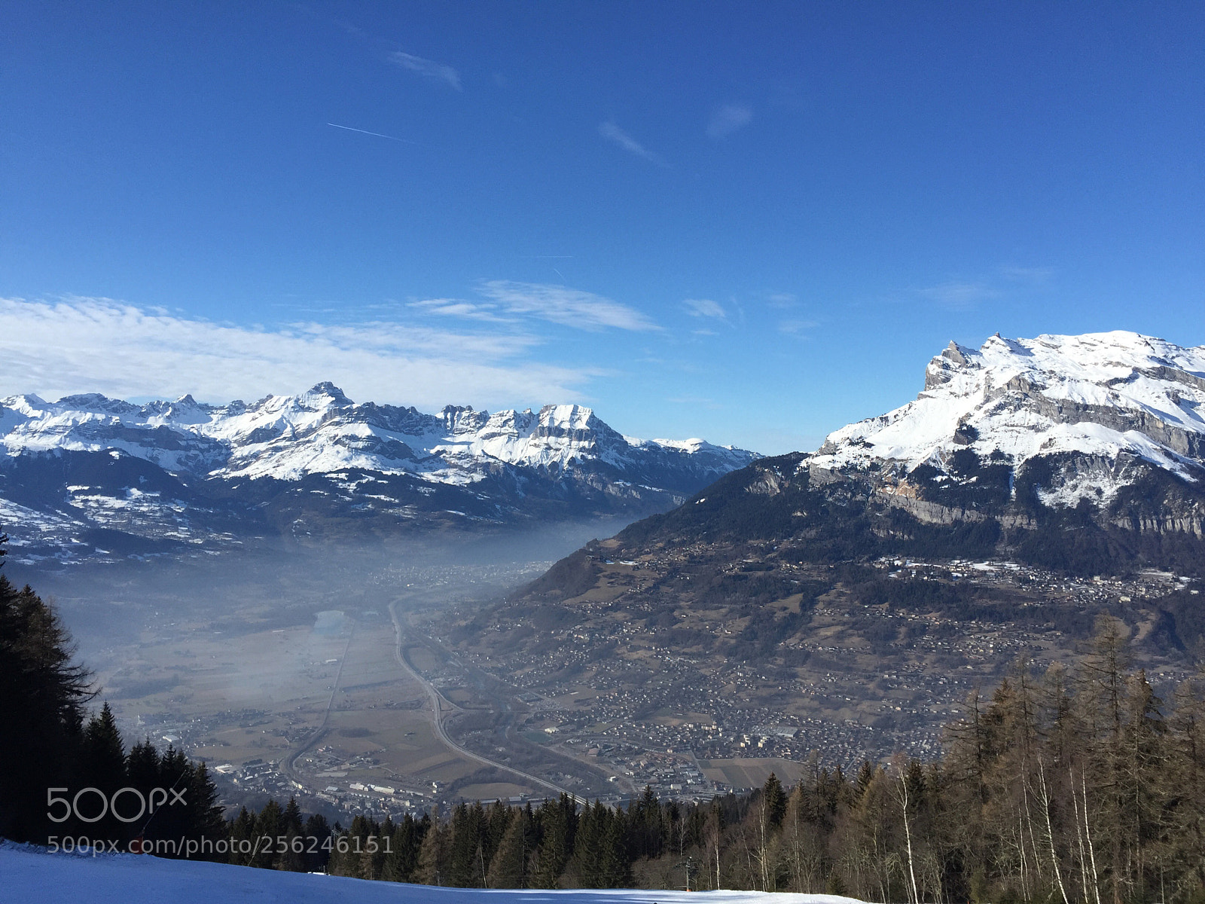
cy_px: 452
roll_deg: -0.6
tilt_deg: +1.1
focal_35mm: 29
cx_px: 602
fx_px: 1010
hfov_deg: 61.7
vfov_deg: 48.2
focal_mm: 4.15
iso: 32
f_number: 2.2
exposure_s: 1/2475
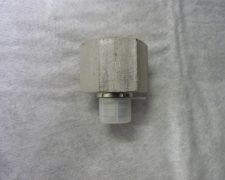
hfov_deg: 51.5
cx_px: 118
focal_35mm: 35
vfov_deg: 42.2
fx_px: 233
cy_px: 89
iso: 800
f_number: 2.8
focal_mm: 5.5
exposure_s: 1/50
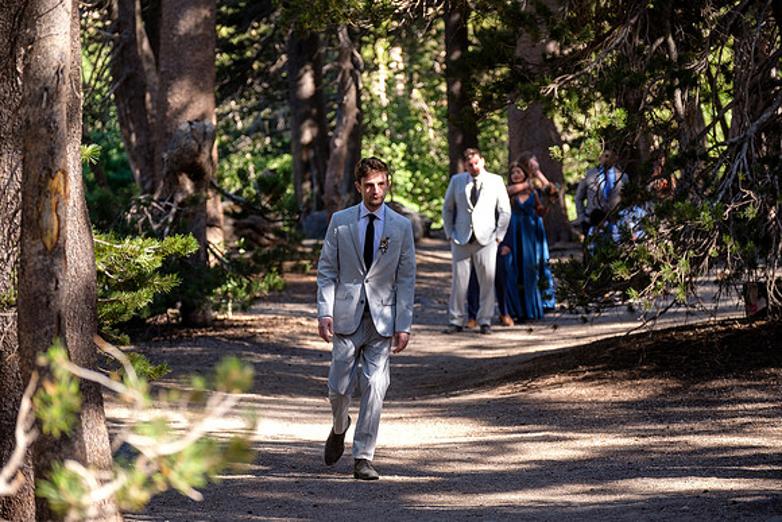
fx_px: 2738
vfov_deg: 10.9
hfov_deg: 16.3
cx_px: 391
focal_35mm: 126
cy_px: 261
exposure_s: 1/200
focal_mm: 83.8
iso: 200
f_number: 2.8
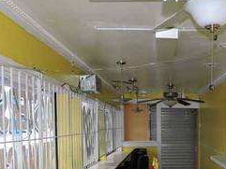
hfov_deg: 35.3
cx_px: 170
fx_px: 346
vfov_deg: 26.1
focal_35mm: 53
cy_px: 168
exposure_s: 1/30
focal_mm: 4.3
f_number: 3
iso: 200
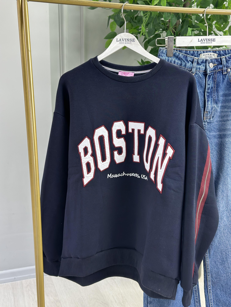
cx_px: 116
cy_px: 154
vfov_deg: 39.7
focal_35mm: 48
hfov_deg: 30.3
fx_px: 427
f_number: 1.78
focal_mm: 6.86
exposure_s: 1/100
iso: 125
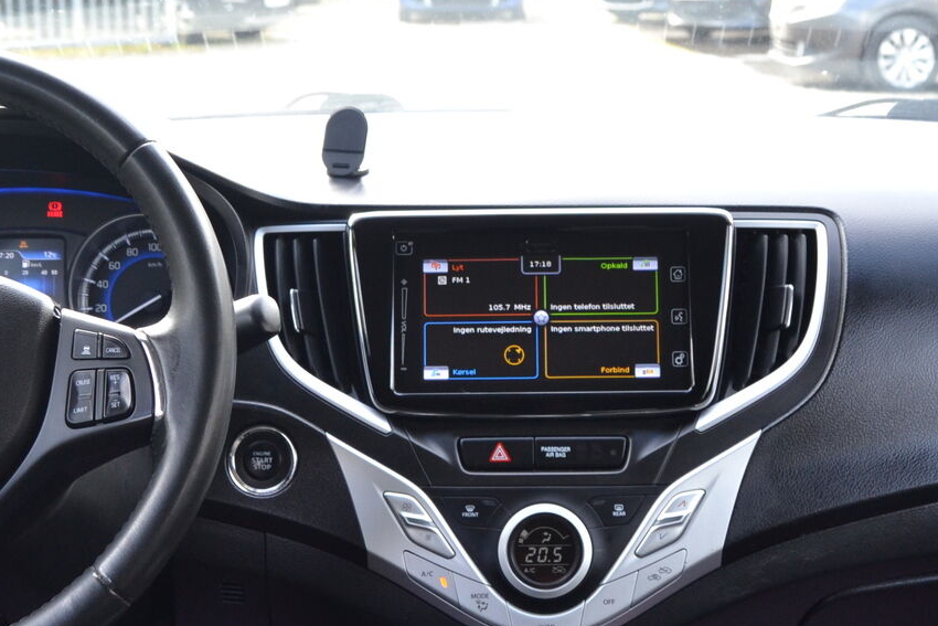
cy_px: 340
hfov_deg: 32.9
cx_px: 470
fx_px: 1590
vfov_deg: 22.3
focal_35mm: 61
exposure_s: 1/100
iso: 400
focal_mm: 18
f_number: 5
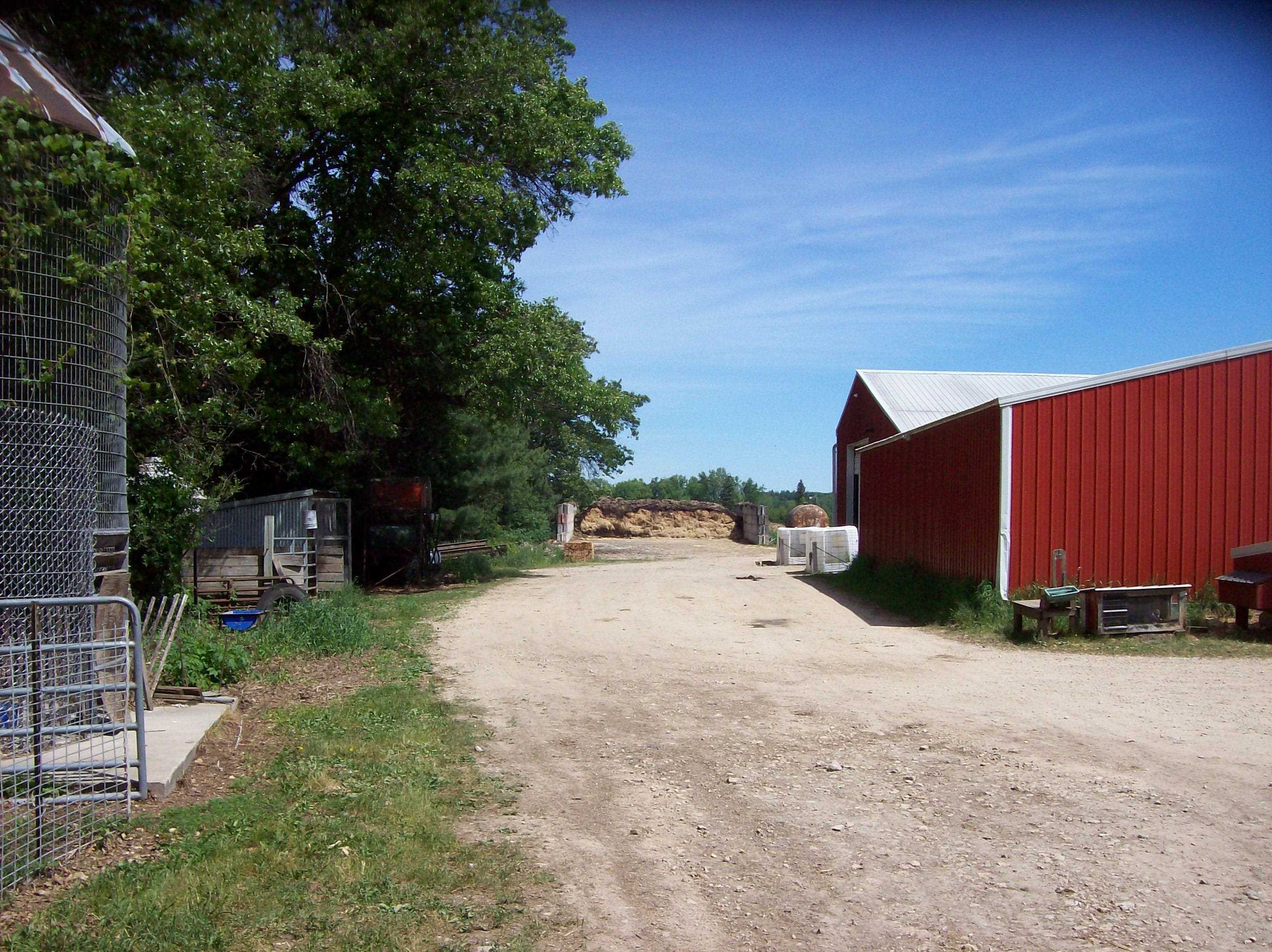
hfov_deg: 51.4
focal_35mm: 36
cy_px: 476
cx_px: 636
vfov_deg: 39.6
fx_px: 1322
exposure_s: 1/981
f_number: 4.8
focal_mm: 6
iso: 80
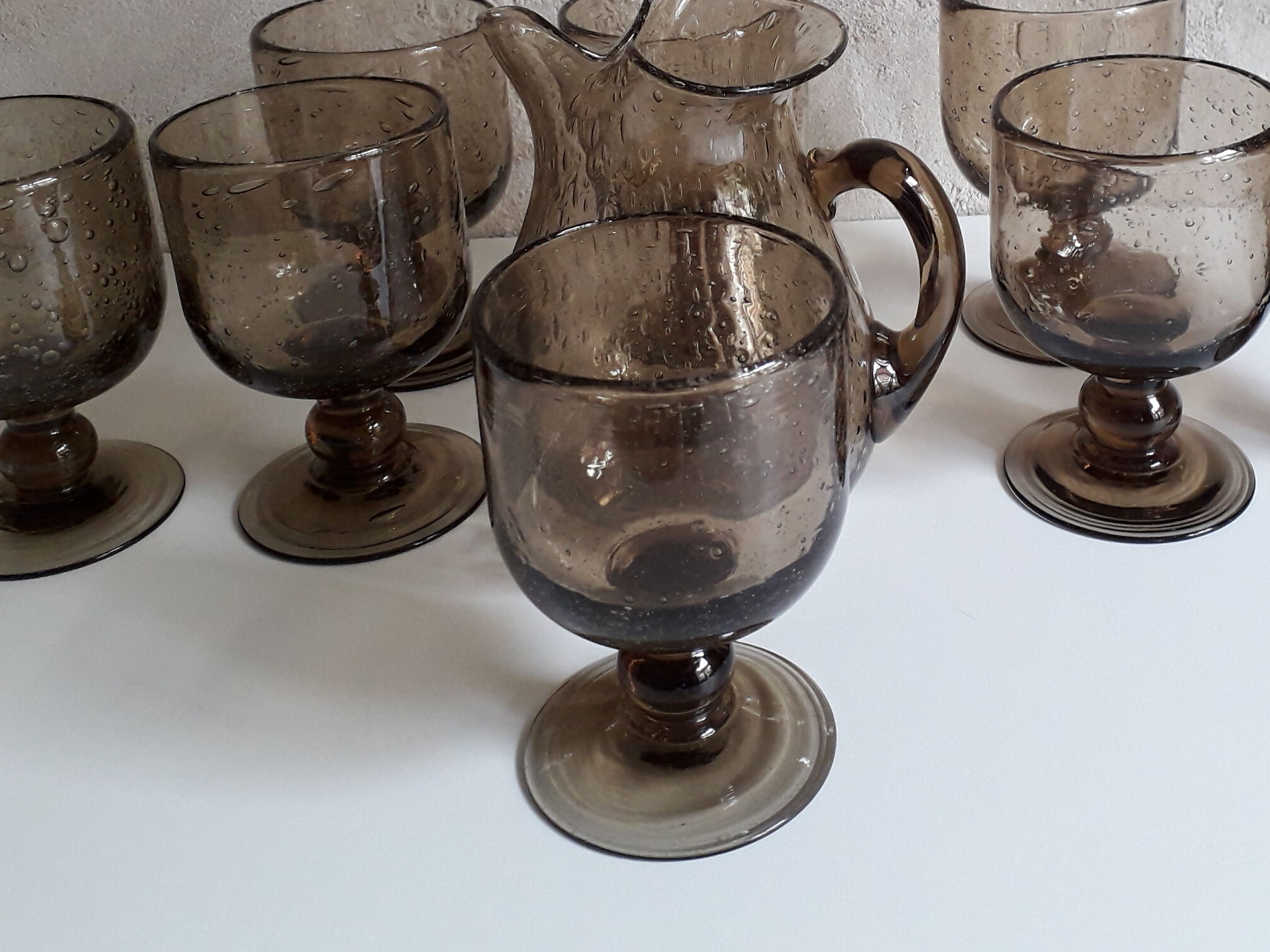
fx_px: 1614
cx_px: 765
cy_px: 192
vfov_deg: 32.0
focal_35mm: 44
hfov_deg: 42.7
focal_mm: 3.6
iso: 100
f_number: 1.9
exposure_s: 1/50
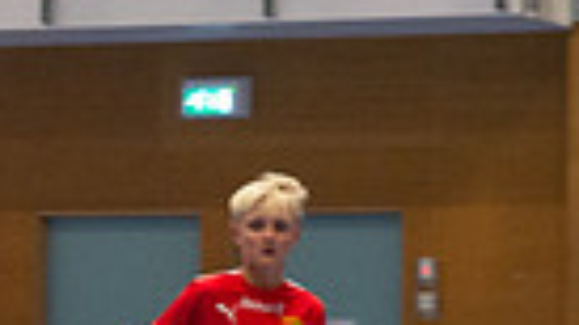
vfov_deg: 3.8
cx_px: -182
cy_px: 452
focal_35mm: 318
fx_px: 4881
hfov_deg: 6.7
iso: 2800
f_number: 3.5
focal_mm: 70
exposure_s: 1/400
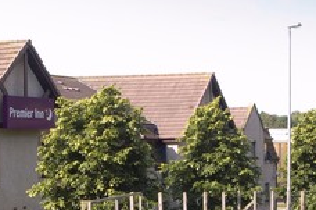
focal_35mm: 108
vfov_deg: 12.6
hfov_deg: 18.9
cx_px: 114
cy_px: 157
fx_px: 946
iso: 200
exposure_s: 1/60
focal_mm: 32
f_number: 11
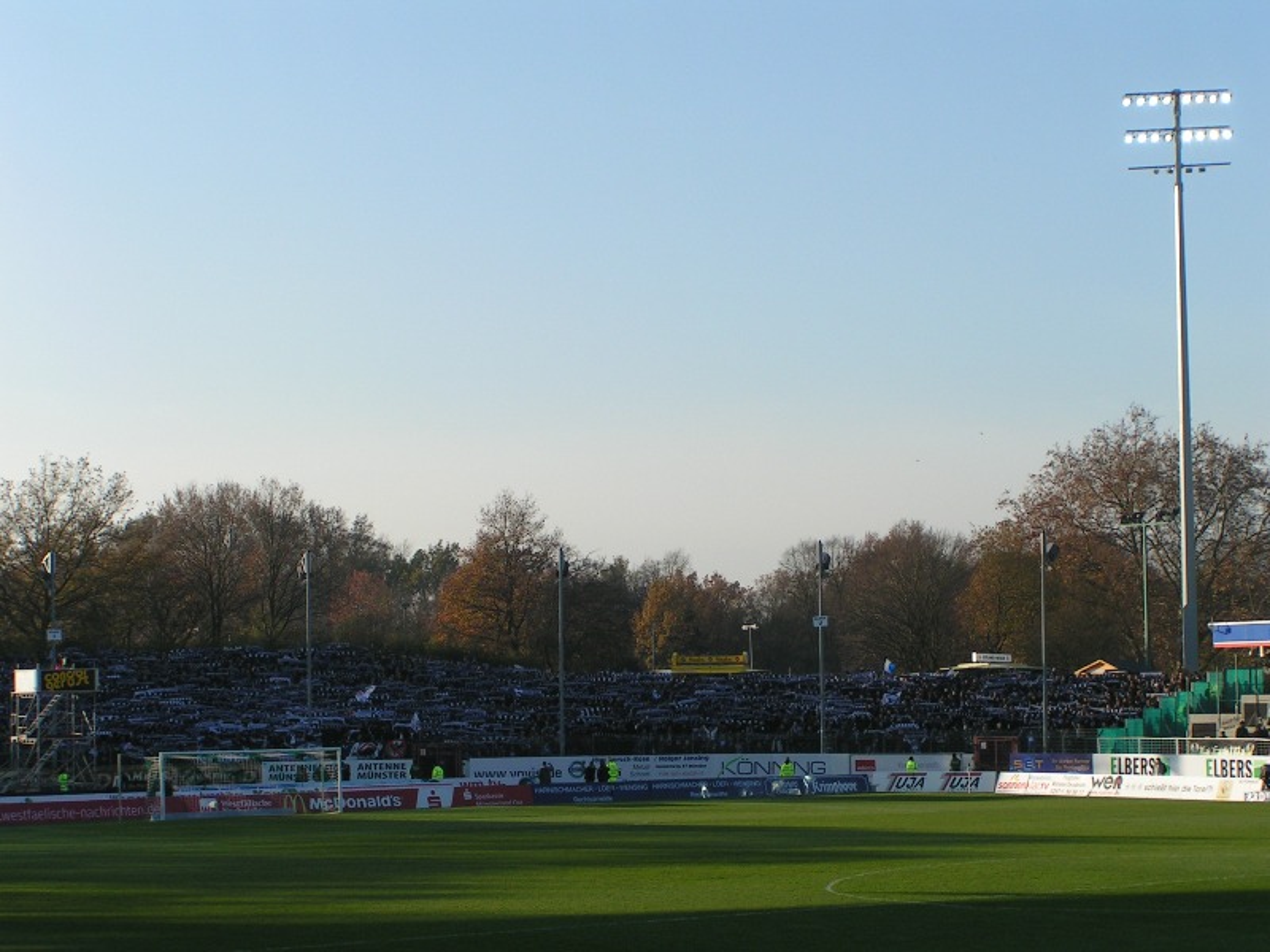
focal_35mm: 75
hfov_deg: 26.0
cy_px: 476
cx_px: 635
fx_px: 2752
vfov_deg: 19.6
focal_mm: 11.5
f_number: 5
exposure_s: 1/400
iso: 50
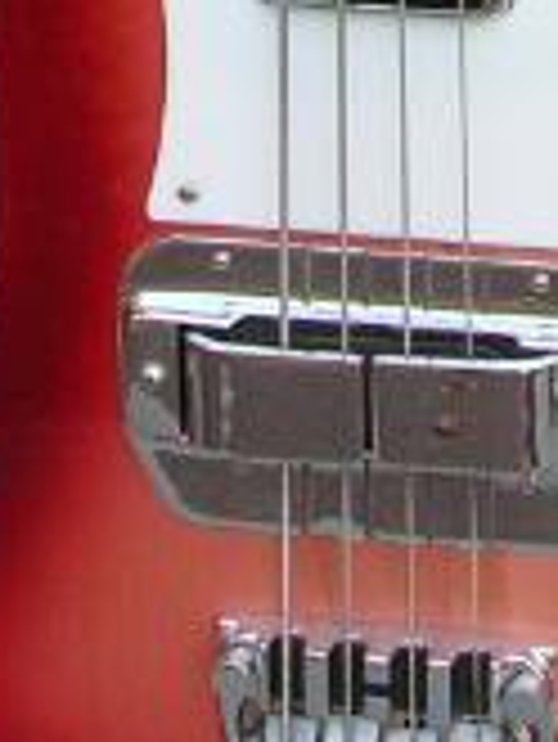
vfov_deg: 5.7
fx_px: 7191
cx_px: 369
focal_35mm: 335
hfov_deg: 4.4
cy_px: -1084
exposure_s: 1/23
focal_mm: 13.7
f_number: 5.5
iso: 100
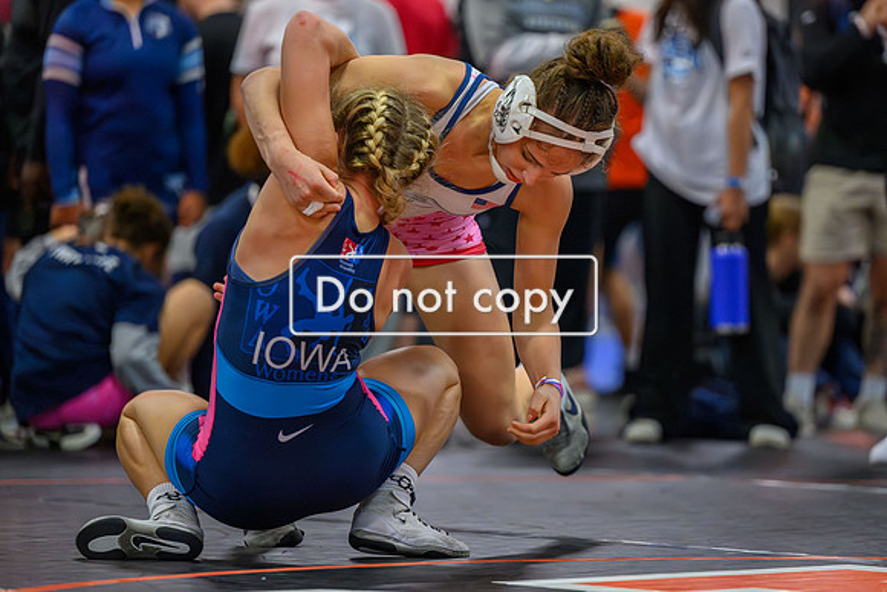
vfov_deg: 6.8
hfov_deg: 10.2
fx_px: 4971
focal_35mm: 202
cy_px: 230
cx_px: 542
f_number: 2.8
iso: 14400
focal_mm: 165
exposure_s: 1/800
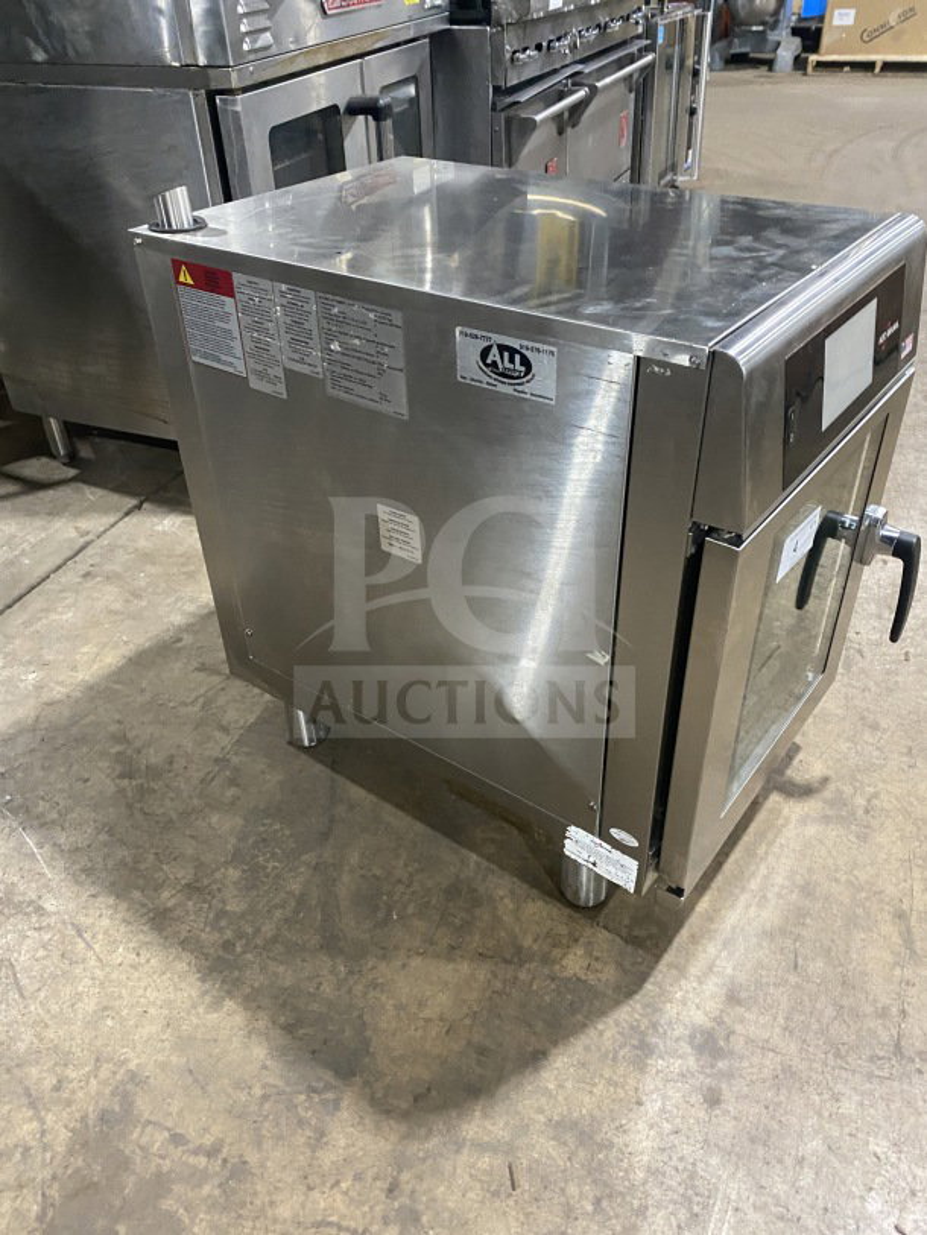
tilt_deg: -33.0
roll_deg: +0.3
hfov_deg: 53.1
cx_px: 464
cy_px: 618
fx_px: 928
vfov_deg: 67.3
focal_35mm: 26
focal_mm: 4.25
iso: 500
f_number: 1.8
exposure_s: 1/60
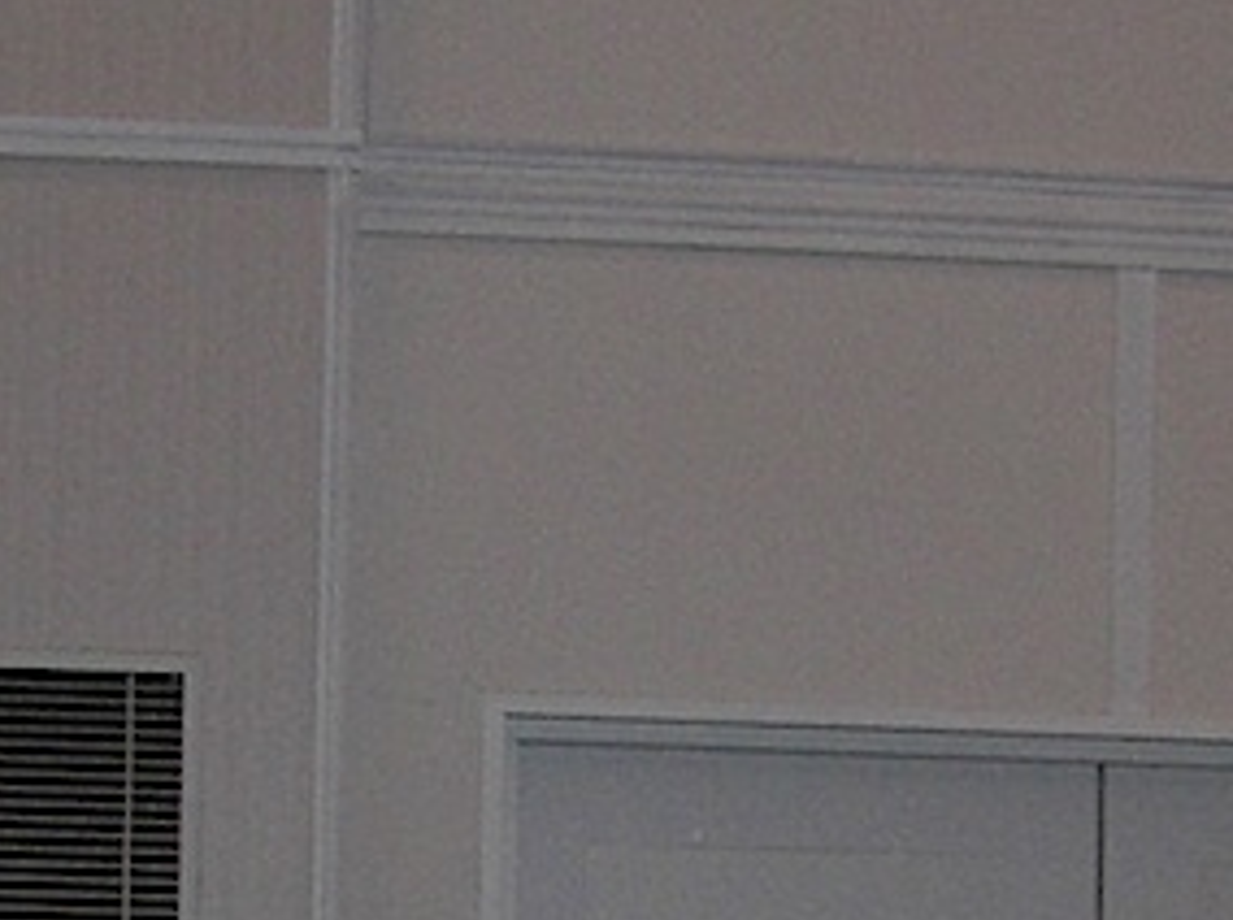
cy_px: 1558
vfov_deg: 9.4
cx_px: 925
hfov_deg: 13.0
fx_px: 5405
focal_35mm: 152
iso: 200
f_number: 3.4
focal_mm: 6.3
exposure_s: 1/60
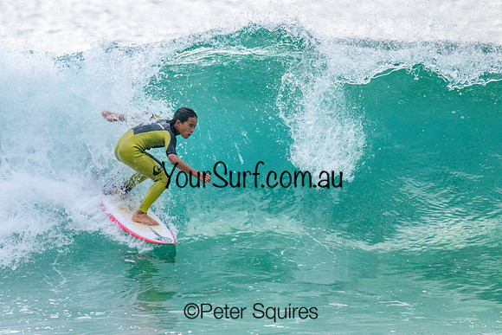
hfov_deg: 2.2
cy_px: 141
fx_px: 13166
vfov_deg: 1.5
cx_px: 218
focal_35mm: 944
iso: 2000
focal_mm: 800
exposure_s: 1/2000
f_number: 11
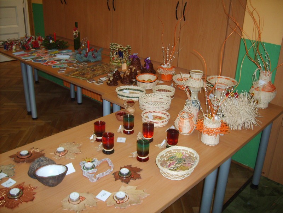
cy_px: 106
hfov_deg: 52.6
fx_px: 286
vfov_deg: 40.7
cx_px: 142
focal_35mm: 35
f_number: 2.8
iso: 100
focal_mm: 5.8
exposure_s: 1/45
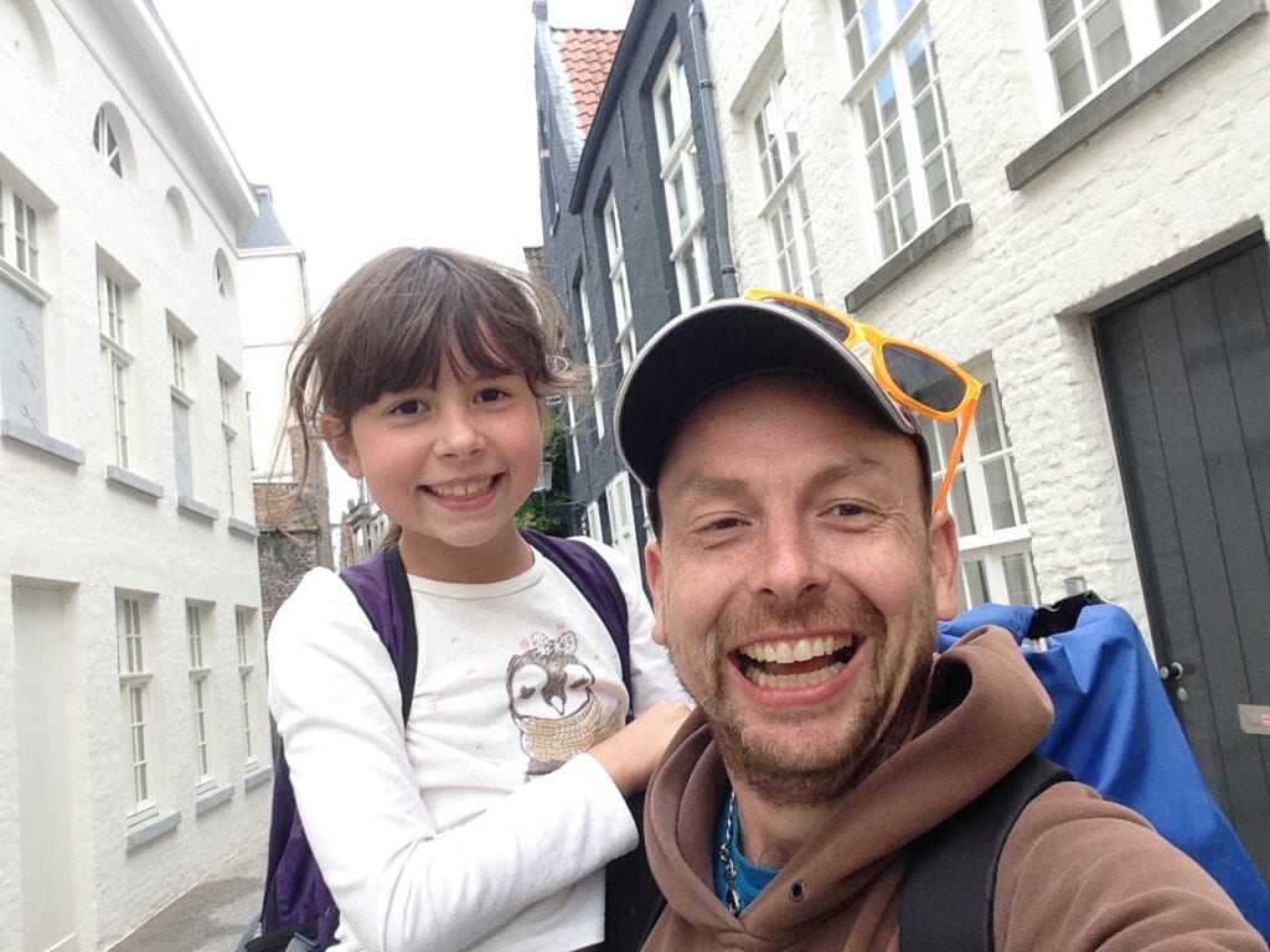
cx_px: 635
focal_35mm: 33
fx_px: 1211
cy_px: 476
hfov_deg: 55.4
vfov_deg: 42.9
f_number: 2.4
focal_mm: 2.15
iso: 50
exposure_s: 1/262
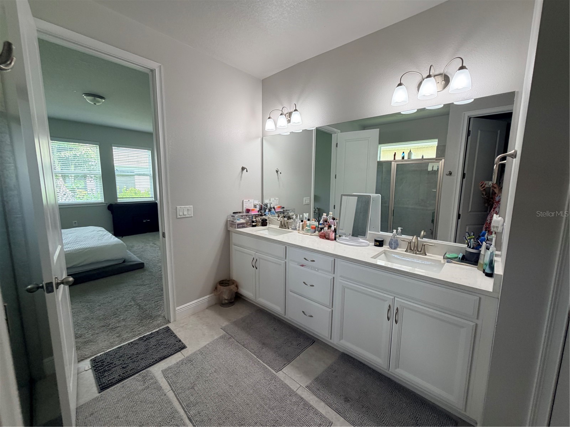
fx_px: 231
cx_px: 285
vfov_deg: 85.7
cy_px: 214
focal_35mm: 14
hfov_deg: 102.1
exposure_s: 1/120
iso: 125
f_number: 2.2
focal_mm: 2.22
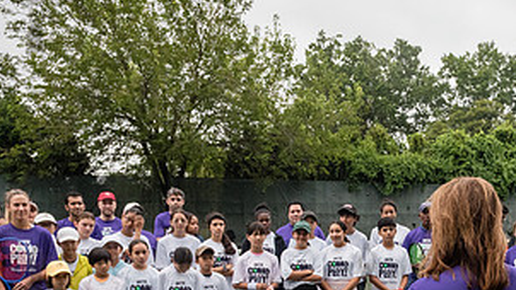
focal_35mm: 57
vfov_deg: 20.5
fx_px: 780
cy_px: 283
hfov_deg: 34.9
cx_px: 448
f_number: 6.3
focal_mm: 24
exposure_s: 1/1000
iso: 1600
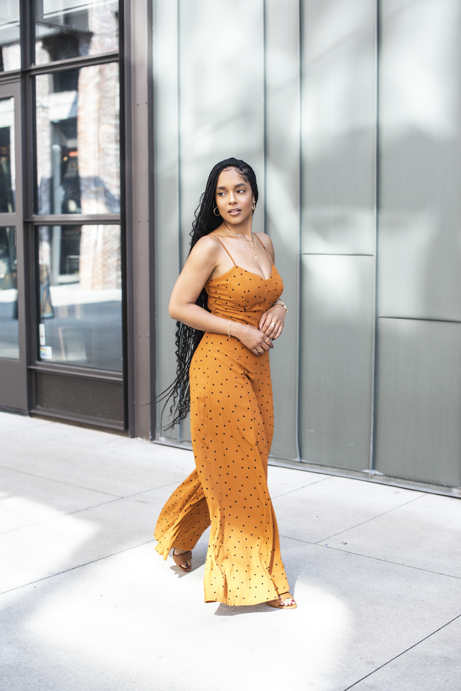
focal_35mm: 50
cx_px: 230
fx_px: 959
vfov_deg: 39.6
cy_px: 346
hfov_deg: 27.0
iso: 400
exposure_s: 1/400
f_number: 2.8
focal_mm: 50
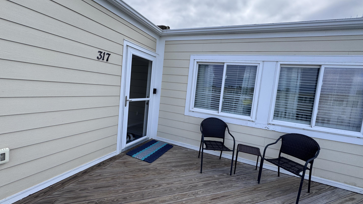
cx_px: 182
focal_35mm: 16
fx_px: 154
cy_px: 102
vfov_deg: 67.1
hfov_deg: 99.4
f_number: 2.2
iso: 50
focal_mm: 2.22
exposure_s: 1/1094
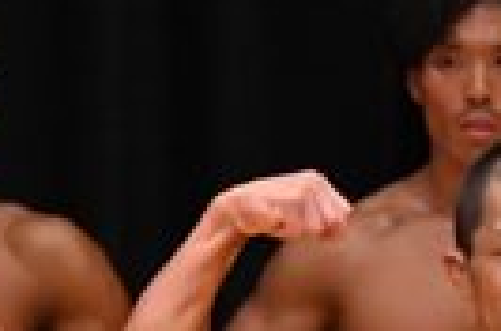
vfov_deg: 0.9
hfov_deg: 1.3
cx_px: 322
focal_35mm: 1575
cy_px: 955
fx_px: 21866
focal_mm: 180
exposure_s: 1/400
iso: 4000
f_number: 5.6
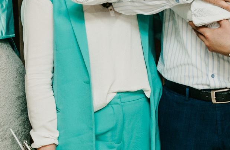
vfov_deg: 9.8
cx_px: 178
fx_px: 863
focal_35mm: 136
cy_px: -6
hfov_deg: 15.1
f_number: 4
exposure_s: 1/160
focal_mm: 32
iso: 200
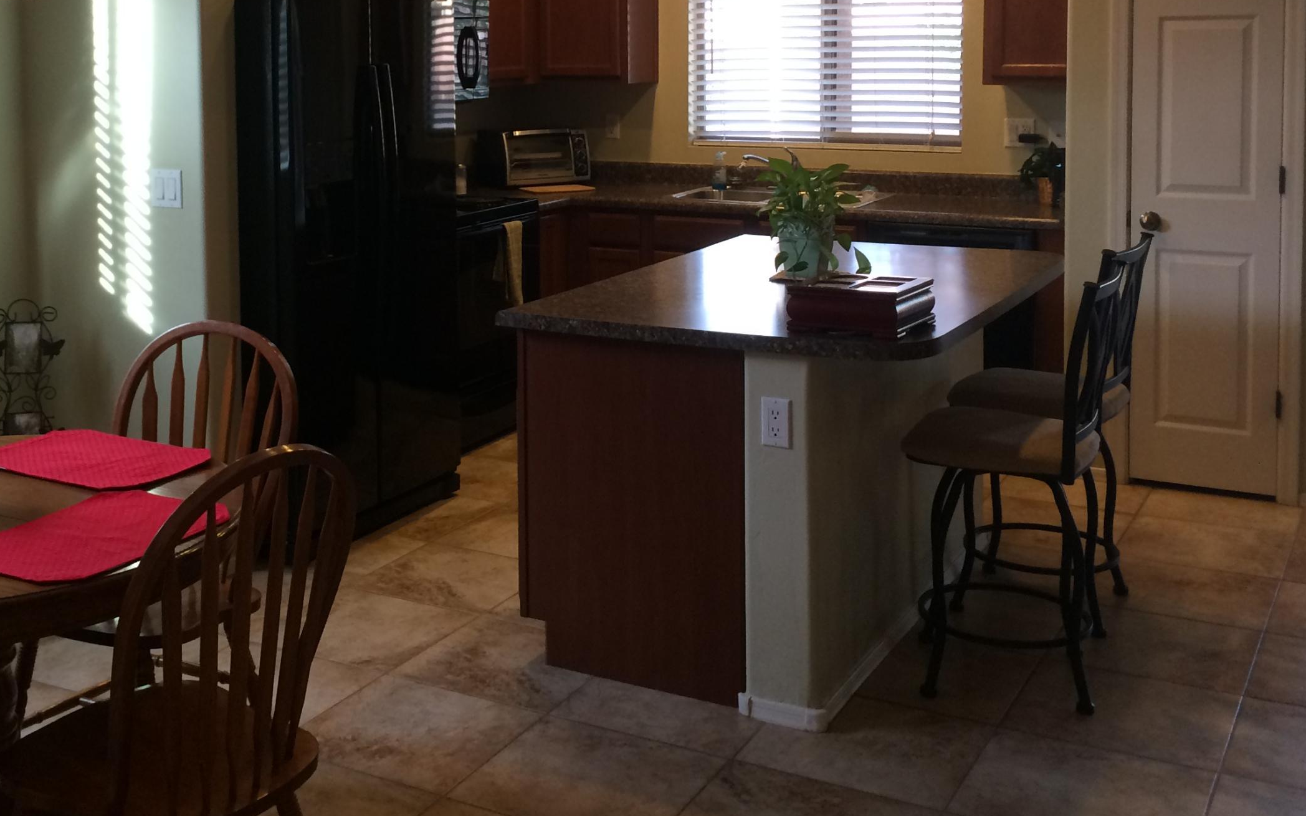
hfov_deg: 44.7
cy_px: 145
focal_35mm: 44
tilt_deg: -2.6
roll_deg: +1.2
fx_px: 1566
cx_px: 458
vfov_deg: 28.5
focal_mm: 4.15
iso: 100
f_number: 2.2
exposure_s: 1/30
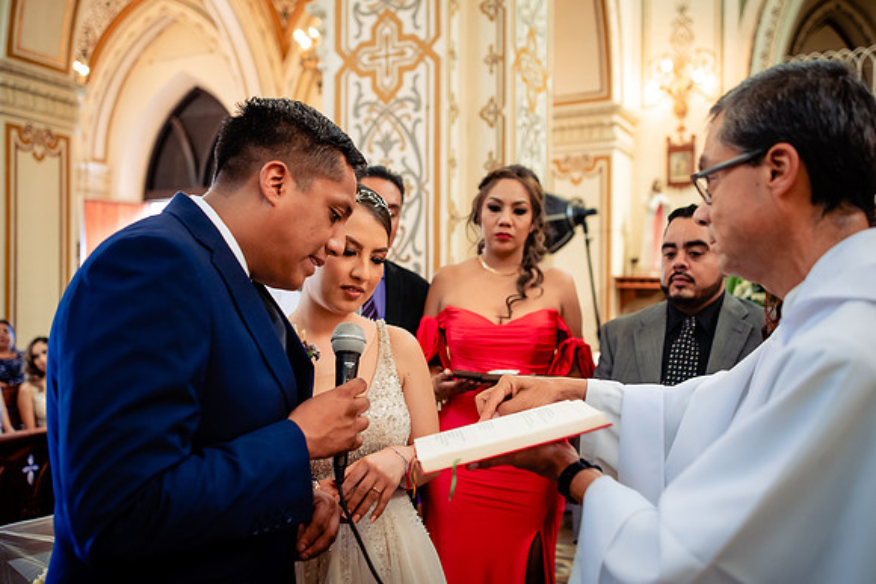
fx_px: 852
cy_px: 292
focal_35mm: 35
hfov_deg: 54.4
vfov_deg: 37.9
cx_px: 438
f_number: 2.8
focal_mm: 35
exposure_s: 1/100
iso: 1250
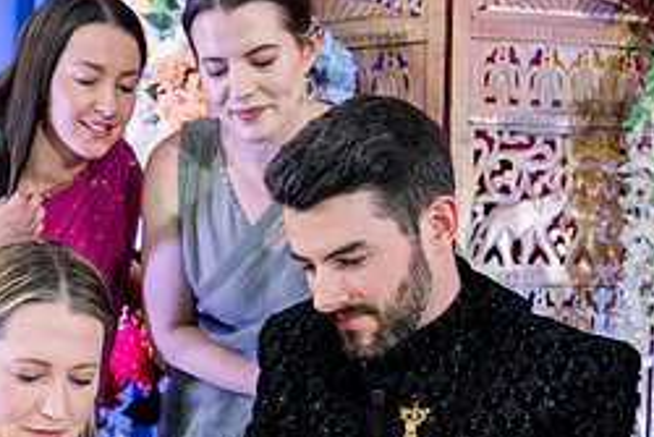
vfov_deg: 22.7
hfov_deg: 33.4
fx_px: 1054
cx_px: 120
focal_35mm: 58
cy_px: 417
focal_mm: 25
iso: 1250
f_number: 2.8
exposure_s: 1/125
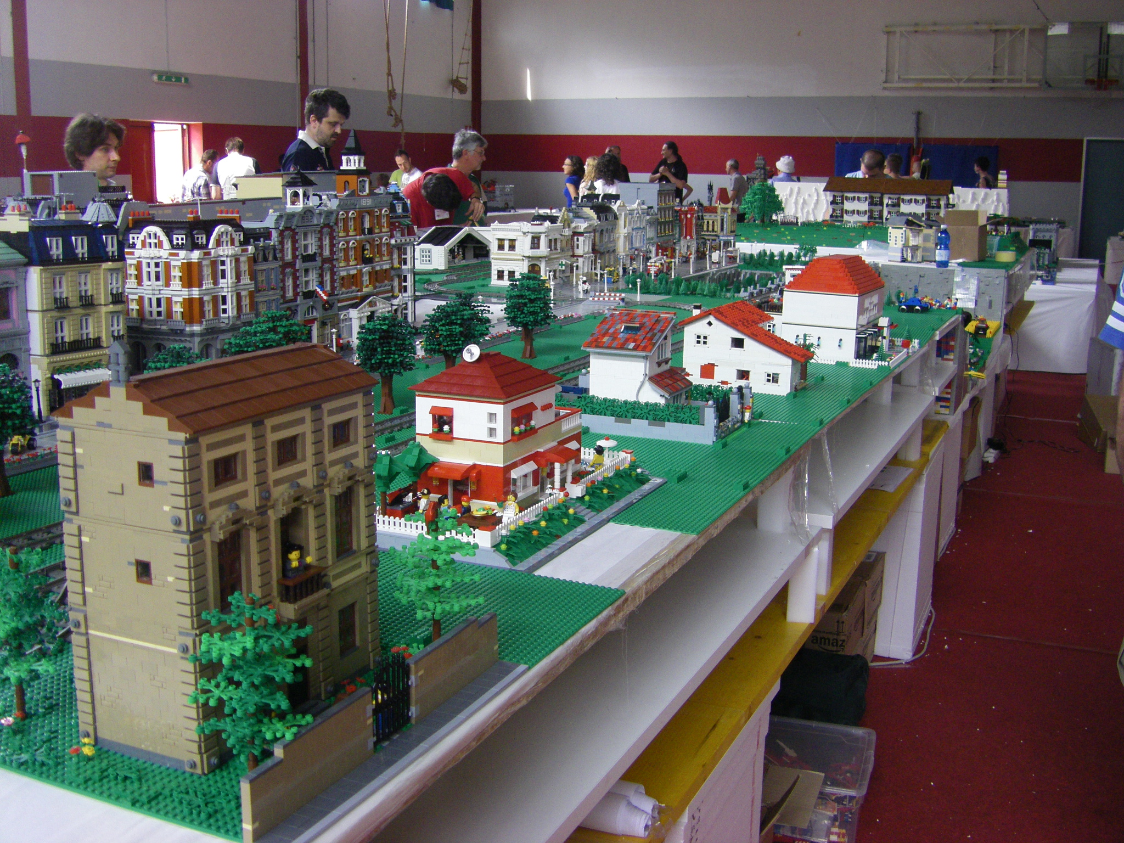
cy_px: 422
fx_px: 1234
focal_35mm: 38
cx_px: 562
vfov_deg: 37.7
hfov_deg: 49.0
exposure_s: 1/50
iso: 250
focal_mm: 6.3
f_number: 3.5
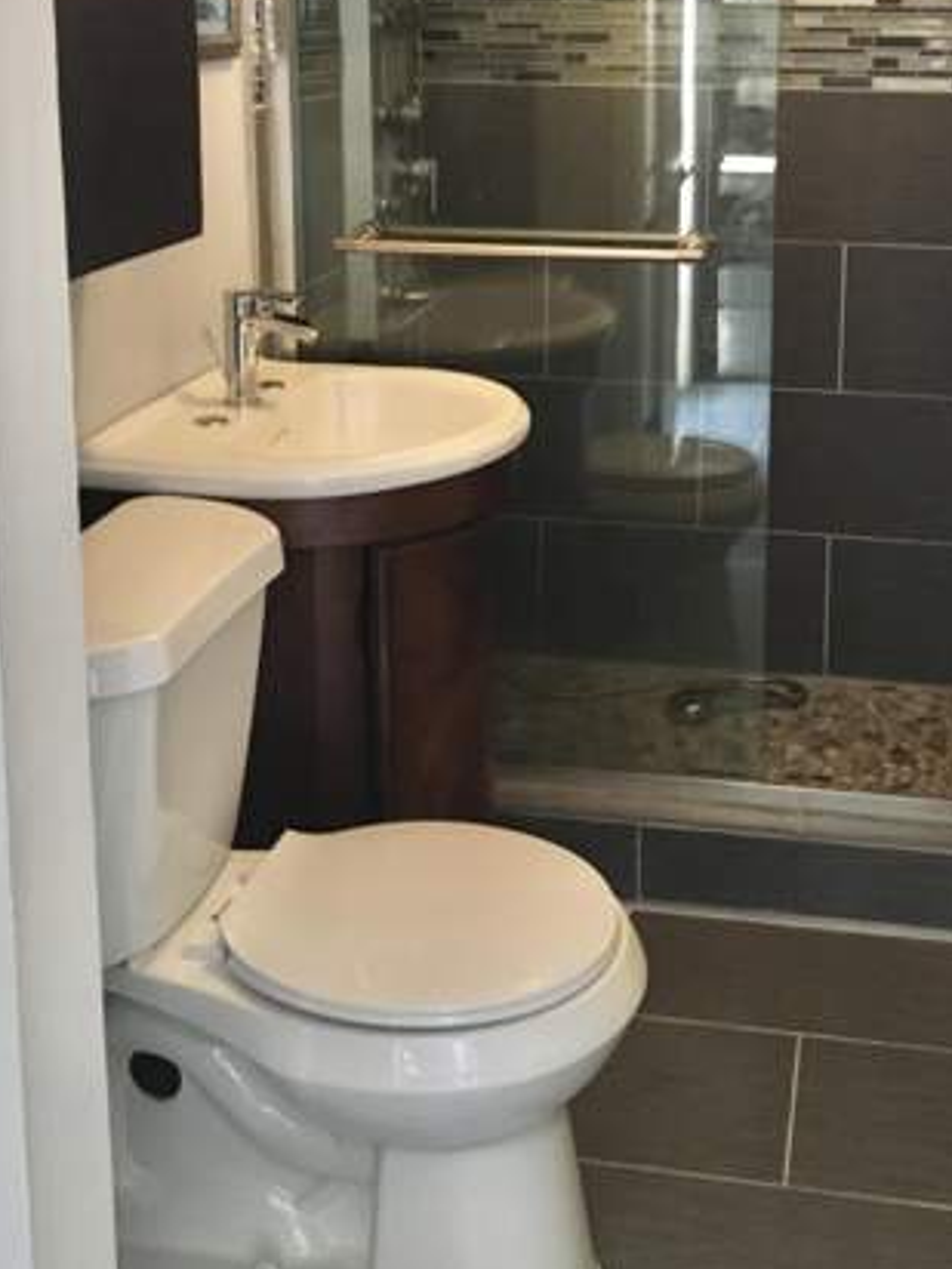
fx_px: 1650
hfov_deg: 32.0
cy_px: 299
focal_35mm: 45
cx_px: 625
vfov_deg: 40.7
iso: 200
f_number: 2.2
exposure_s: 1/24
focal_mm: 4.15
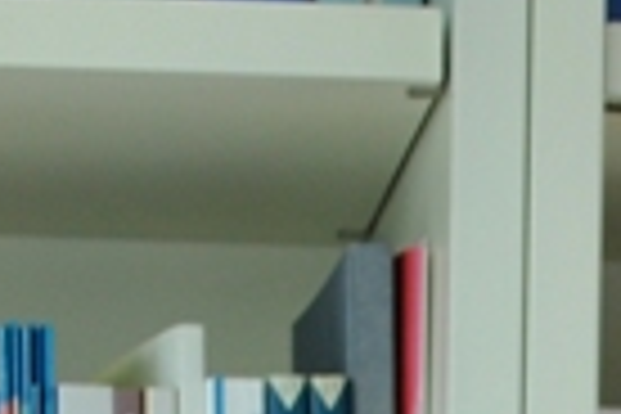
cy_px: 1015
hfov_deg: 6.5
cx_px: 891
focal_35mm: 315
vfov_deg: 4.3
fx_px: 5427
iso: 200
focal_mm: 29
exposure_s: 1/100
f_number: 5
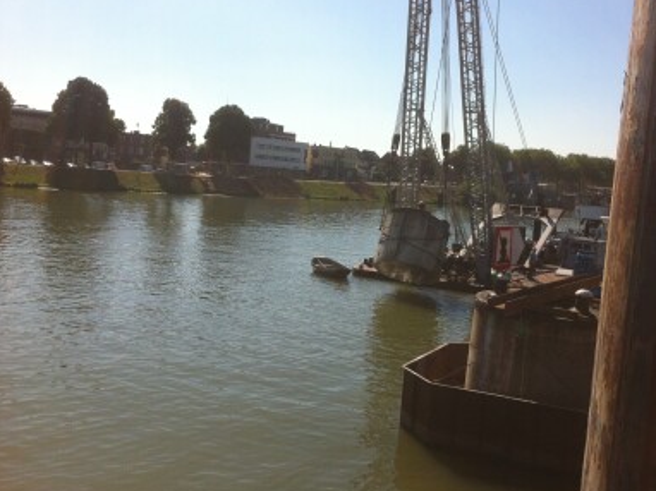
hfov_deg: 42.8
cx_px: 381
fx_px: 833
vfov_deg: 32.8
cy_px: 205
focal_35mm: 44
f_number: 2.8
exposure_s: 1/2155
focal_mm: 3.85
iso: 80
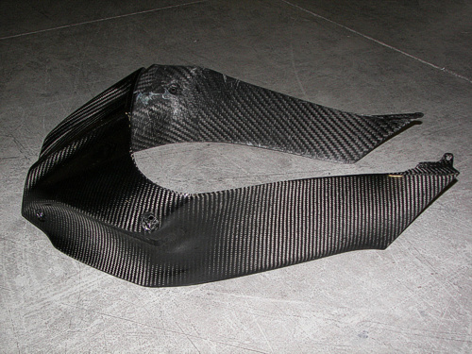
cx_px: 236
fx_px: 627
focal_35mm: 46
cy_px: 177
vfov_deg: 31.5
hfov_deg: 41.2
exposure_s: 1/30
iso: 100
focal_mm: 7.6
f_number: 2.8
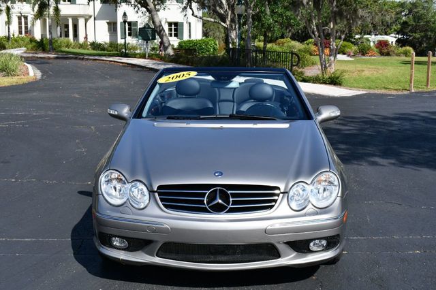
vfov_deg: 26.0
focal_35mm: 52
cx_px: 218
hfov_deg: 38.2
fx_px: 629
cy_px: 145
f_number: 9
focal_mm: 35
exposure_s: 1/320
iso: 100
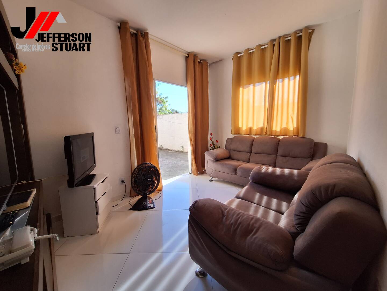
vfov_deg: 89.9
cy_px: 146
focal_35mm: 13
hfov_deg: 106.2
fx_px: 145
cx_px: 194
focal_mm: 1.74
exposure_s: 1/179
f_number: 2.2
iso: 40
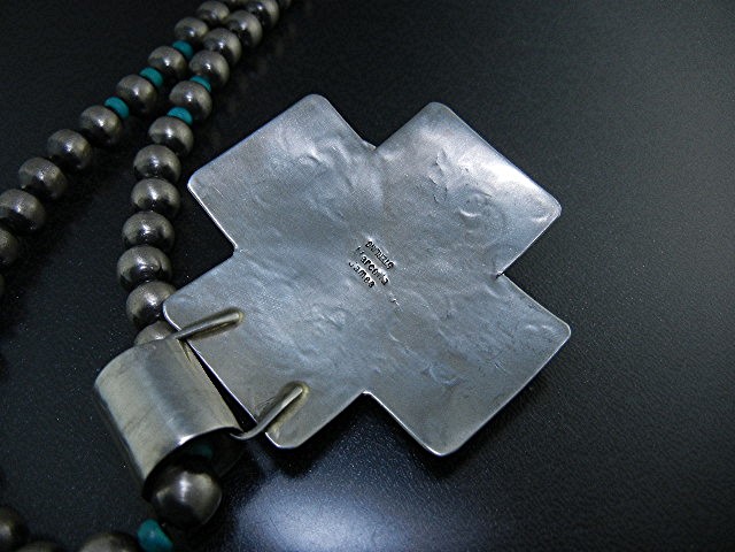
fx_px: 637
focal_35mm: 30
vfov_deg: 46.8
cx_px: 368
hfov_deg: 60.0
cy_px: 276
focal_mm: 5.4
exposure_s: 1/30
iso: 200
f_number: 7
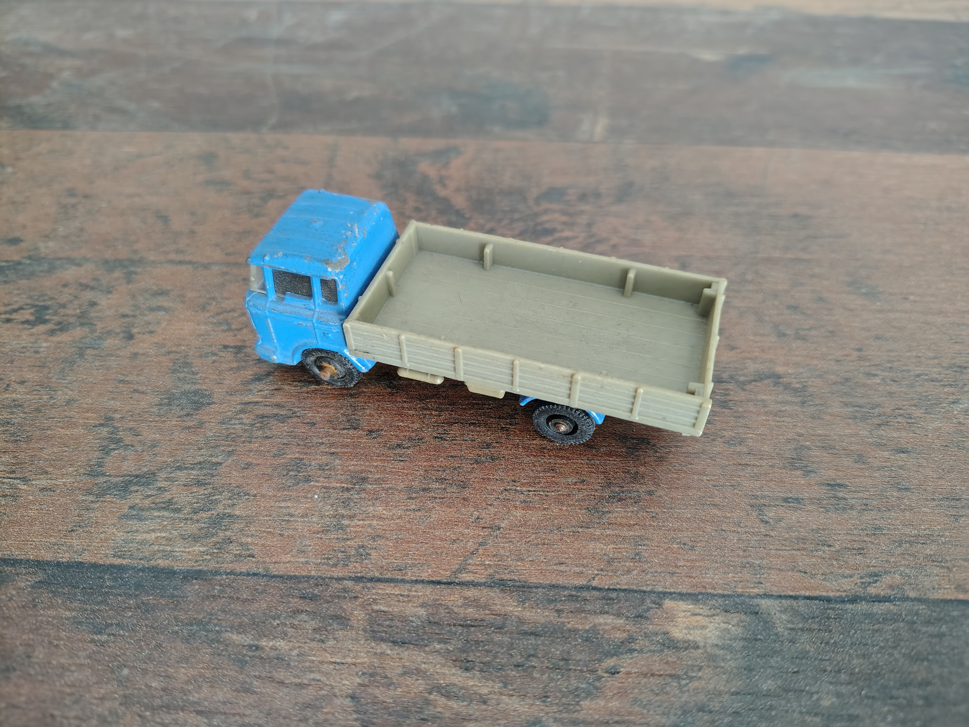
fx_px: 672
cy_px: 364
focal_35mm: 24
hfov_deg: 71.6
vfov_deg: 56.8
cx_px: 484
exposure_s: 1/50
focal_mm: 5.56
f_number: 1.8
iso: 977
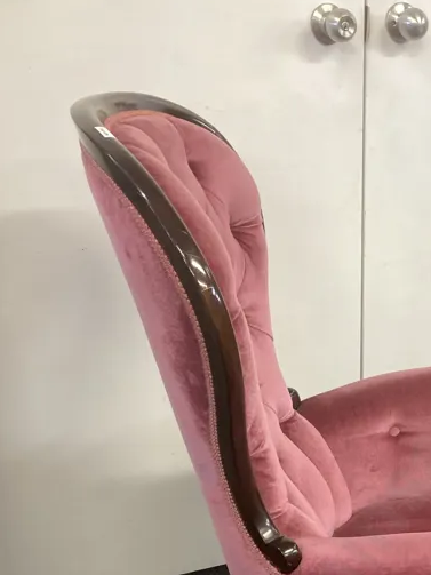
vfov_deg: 32.4
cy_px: 502
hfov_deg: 24.8
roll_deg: -3.6
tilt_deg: -25.4
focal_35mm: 57
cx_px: 398
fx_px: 947
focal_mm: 3.99
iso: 125
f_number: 1.8
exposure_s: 1/50
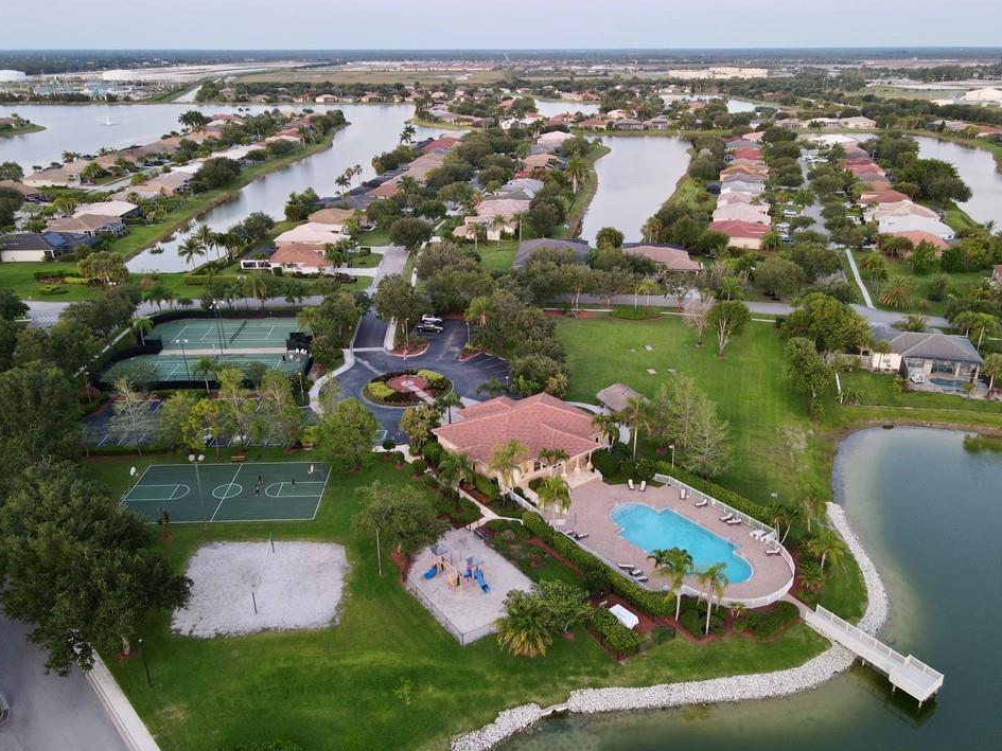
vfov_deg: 53.1
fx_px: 753
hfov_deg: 67.3
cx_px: 520
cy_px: 371
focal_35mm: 26
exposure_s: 1/15
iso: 170
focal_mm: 4.5
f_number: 2.8
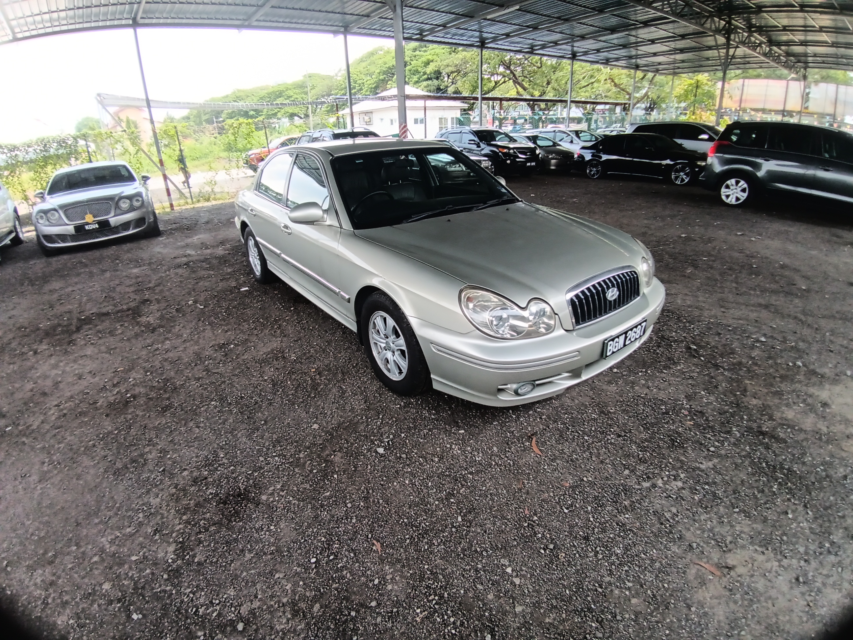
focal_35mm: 17
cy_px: 320
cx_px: 426
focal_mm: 1.46
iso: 100
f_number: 2.2
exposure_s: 1/120
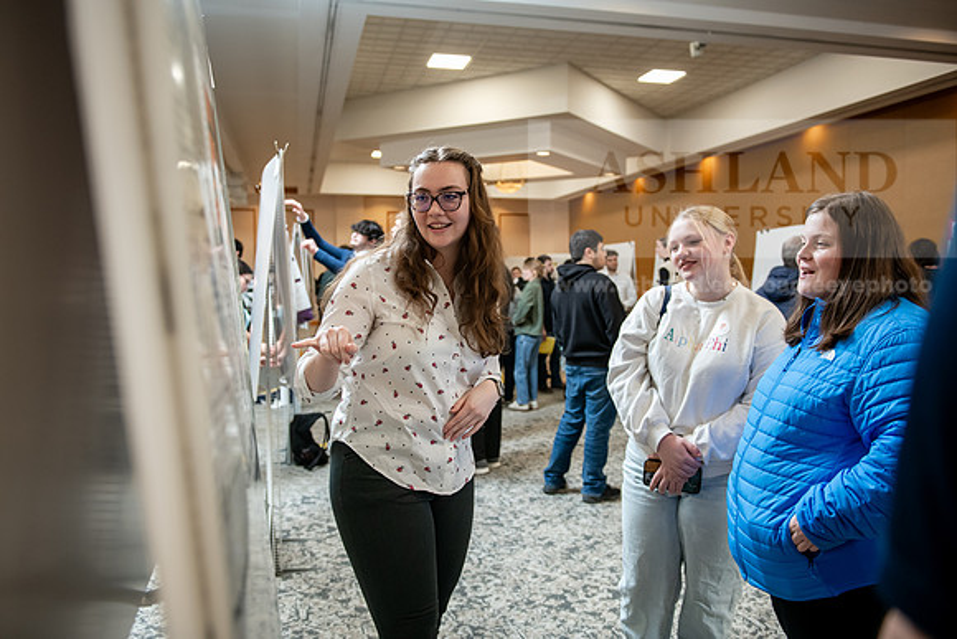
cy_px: 320
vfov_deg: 45.0
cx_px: 478
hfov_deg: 63.6
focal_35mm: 29
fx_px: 771
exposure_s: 1/200
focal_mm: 29
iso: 1600
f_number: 3.2
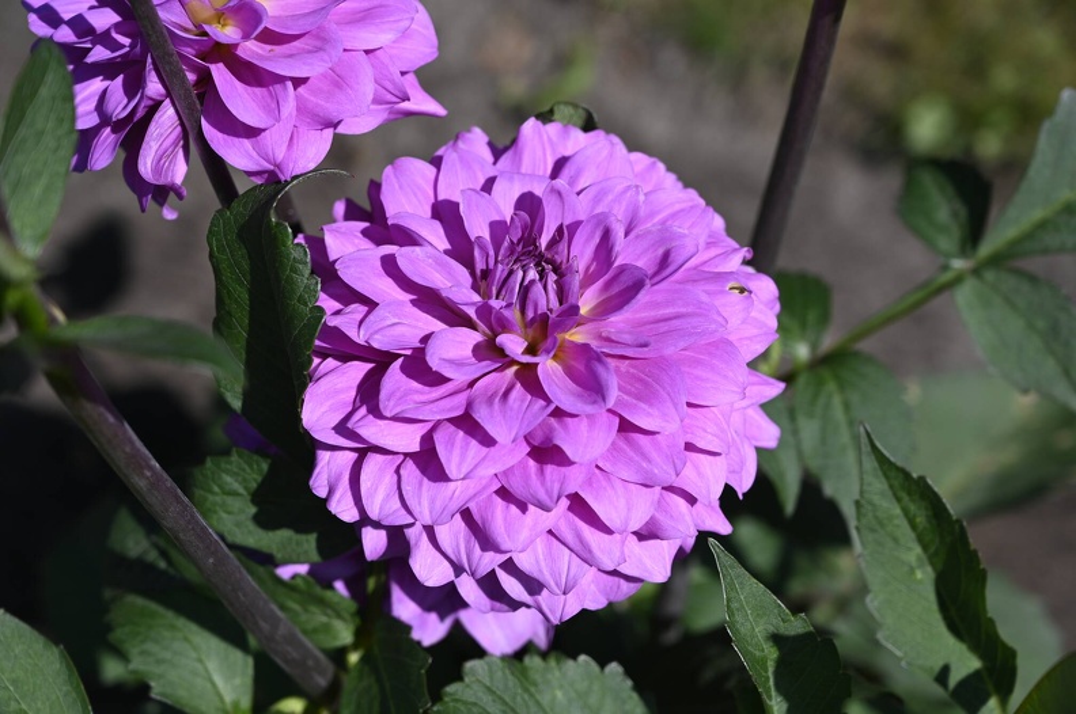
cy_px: 357
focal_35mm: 70
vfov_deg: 19.4
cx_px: 538
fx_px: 2090
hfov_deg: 28.9
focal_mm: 70
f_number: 6.3
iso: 100
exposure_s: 1/250
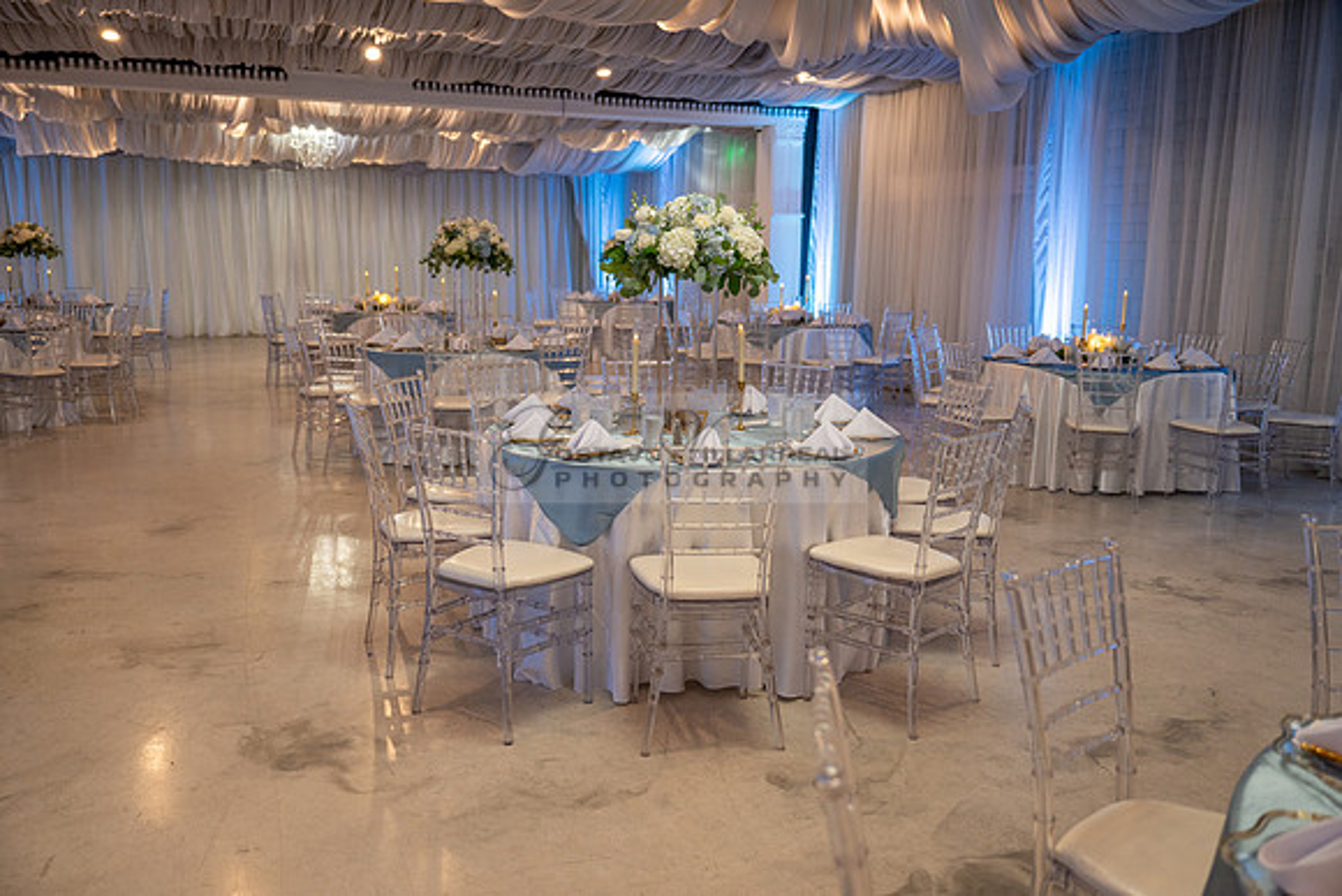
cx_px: 671
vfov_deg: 42.3
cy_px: 448
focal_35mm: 31
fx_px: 1156
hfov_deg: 60.3
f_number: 2.8
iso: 640
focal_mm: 31
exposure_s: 1/160
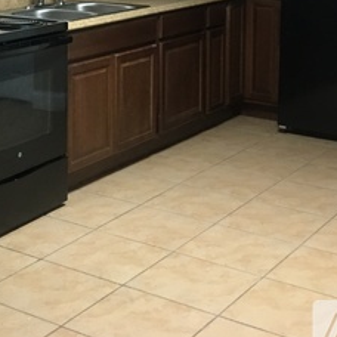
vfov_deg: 22.1
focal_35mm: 75
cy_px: -10
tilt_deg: -4.5
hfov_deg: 22.7
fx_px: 826
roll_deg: +0.0
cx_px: 58
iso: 100
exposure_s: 1/15
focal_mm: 4.15
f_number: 2.2
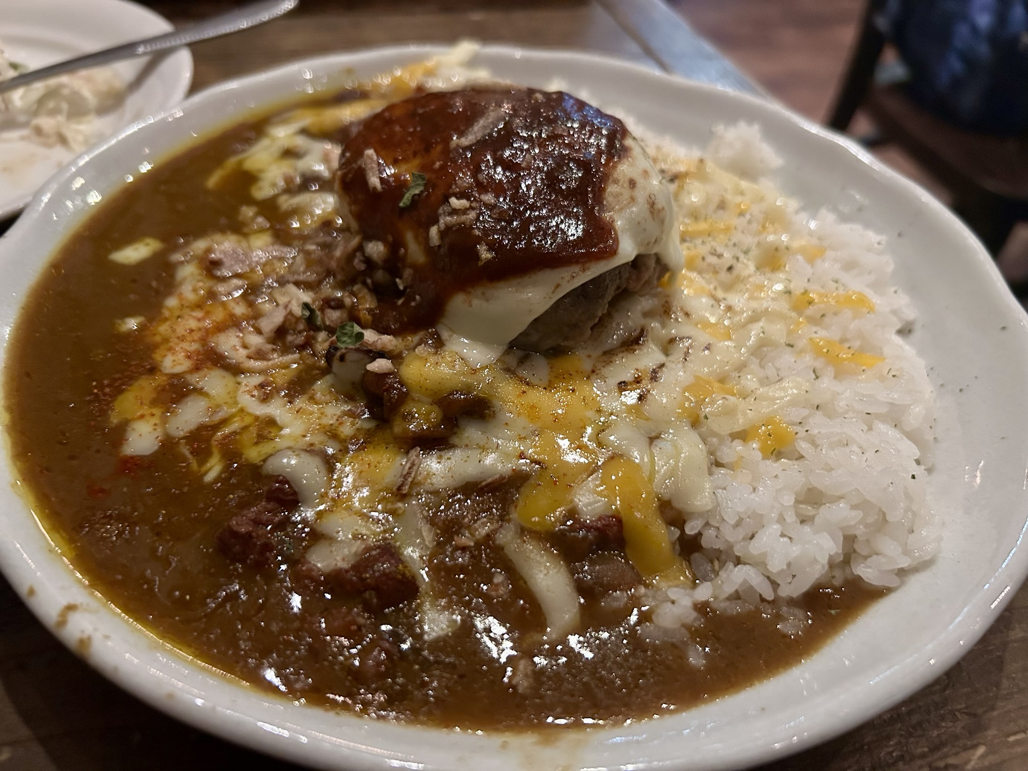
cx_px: 514
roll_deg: -3.0
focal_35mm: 26
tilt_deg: -43.7
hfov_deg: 67.3
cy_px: 386
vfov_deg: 53.1
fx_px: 772
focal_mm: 5.7
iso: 500
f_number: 1.5
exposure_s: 1/25
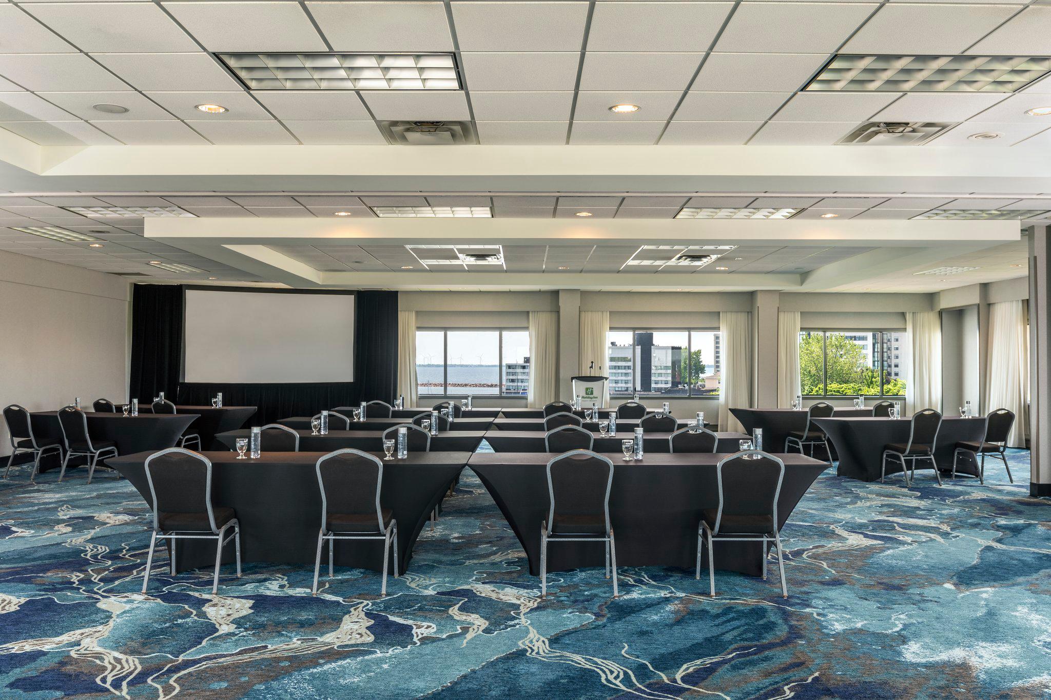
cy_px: 350
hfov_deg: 63.7
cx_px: 526
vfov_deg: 45.0
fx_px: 847
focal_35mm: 29
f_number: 8
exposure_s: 1/5
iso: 100
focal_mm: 29
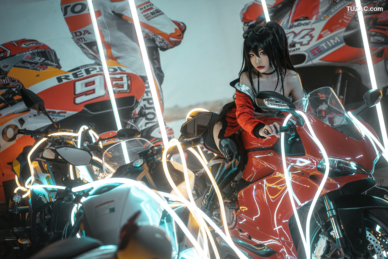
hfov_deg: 36.2
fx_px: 593
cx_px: 194
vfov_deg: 24.6
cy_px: 130
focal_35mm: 55
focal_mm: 55
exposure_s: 1/100
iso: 200
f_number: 2.8
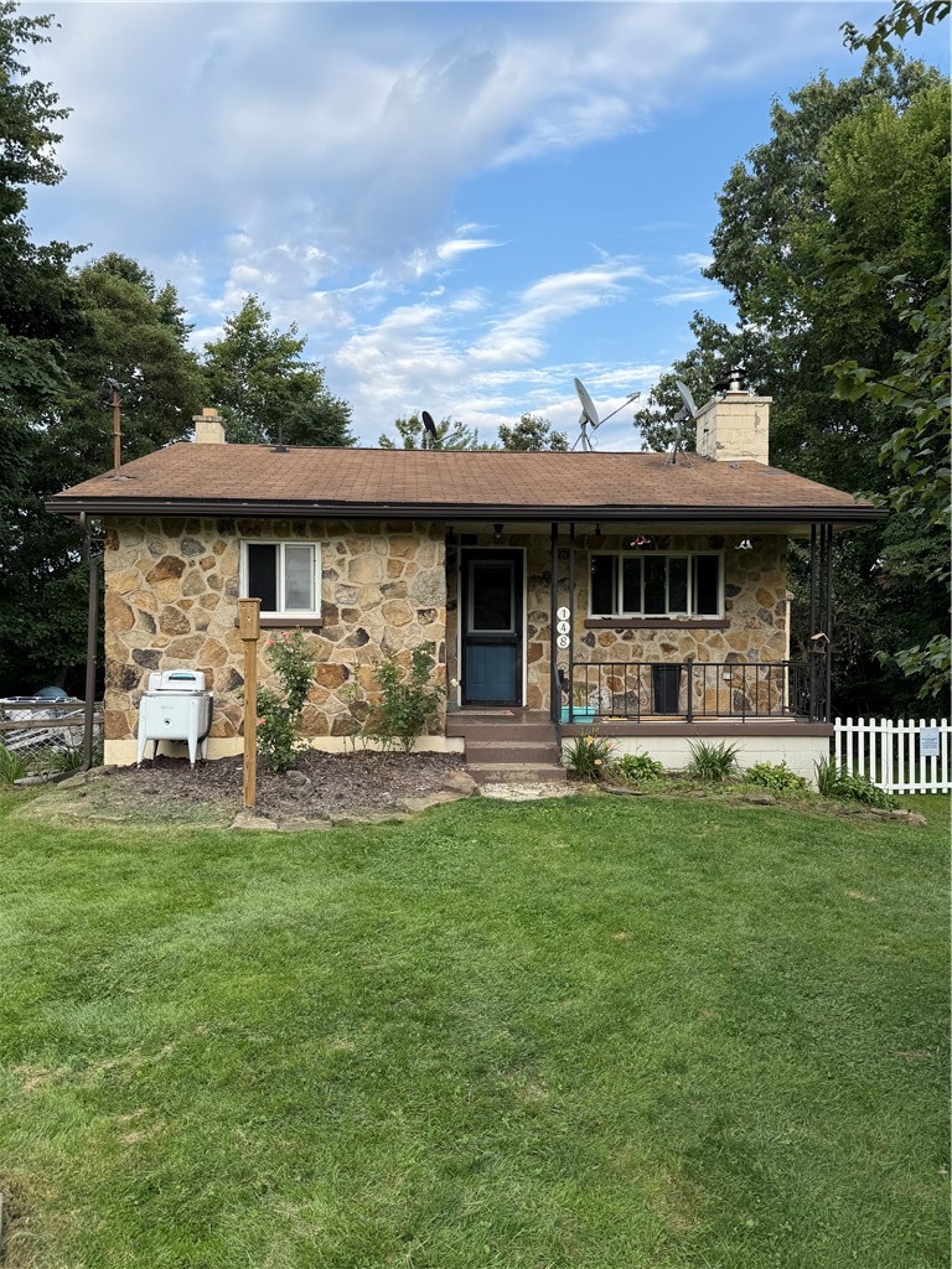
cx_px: 476
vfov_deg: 71.6
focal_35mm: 24
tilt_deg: +0.0
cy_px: 634
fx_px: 880
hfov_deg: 56.8
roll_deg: -0.8
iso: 80
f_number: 1.78
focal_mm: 6.76
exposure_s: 1/1091
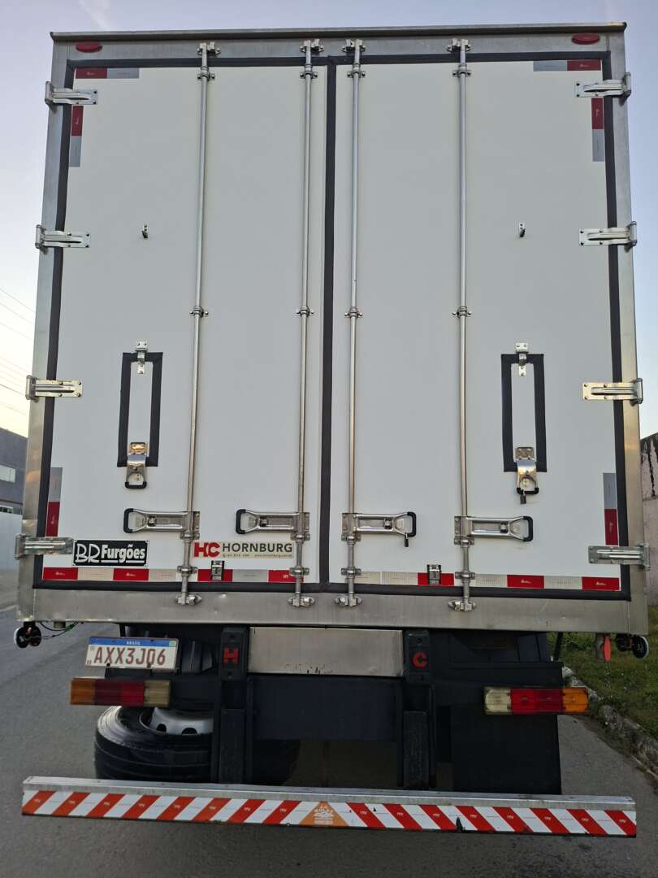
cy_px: 439
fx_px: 583
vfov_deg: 73.9
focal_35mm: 23
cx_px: 329
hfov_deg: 58.9
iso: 50
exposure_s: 1/367
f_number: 1.8
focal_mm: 5.54
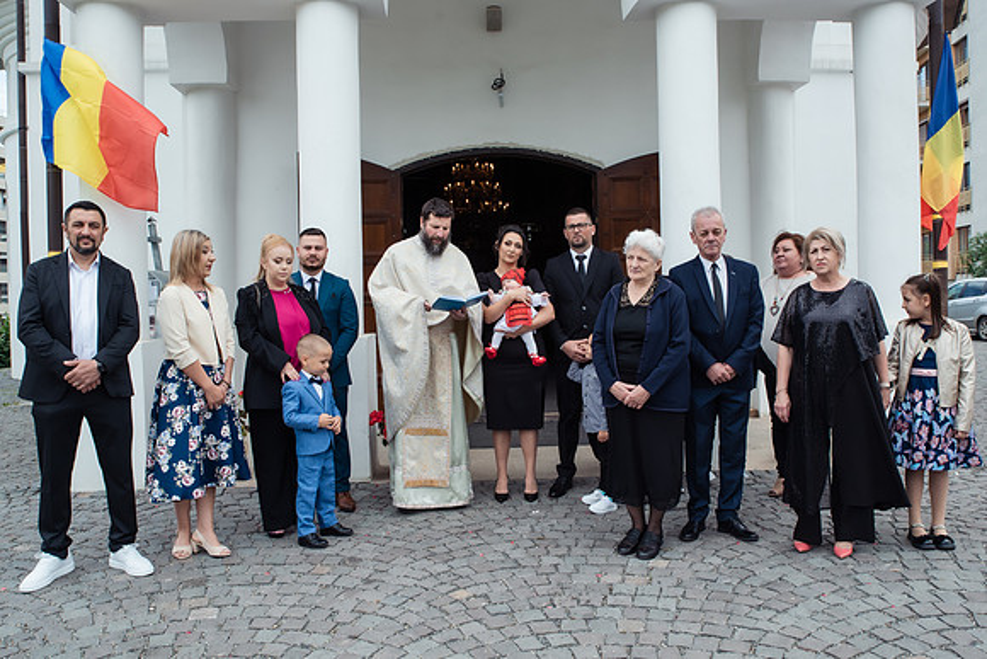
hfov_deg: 63.0
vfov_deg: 44.4
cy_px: 314
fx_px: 806
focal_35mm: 29
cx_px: 511
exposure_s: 1/320
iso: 400
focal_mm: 26
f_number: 9
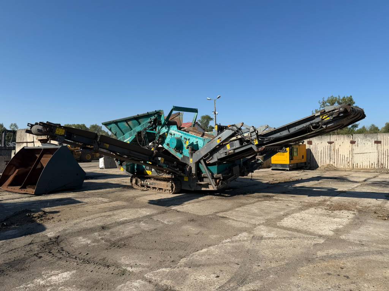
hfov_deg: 71.6
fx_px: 270
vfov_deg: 56.8
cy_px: 146
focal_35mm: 24
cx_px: 194
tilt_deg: +0.9
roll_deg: +0.9
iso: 80
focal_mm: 6.76
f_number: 1.78
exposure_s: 1/4975
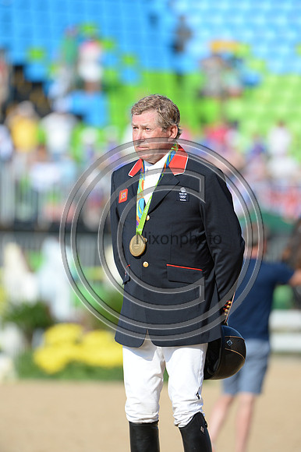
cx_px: 150
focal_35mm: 400
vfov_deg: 5.2
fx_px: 5022
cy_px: 226
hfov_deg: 3.4
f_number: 5.6
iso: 360
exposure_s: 1/1250
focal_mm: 400
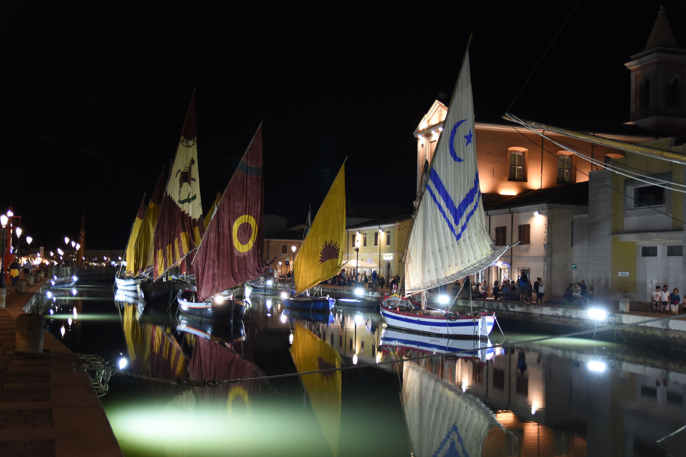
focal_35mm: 44
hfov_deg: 45.0
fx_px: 829
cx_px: 343
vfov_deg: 30.8
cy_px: 228
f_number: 2.8
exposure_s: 1/40
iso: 1000
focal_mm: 29
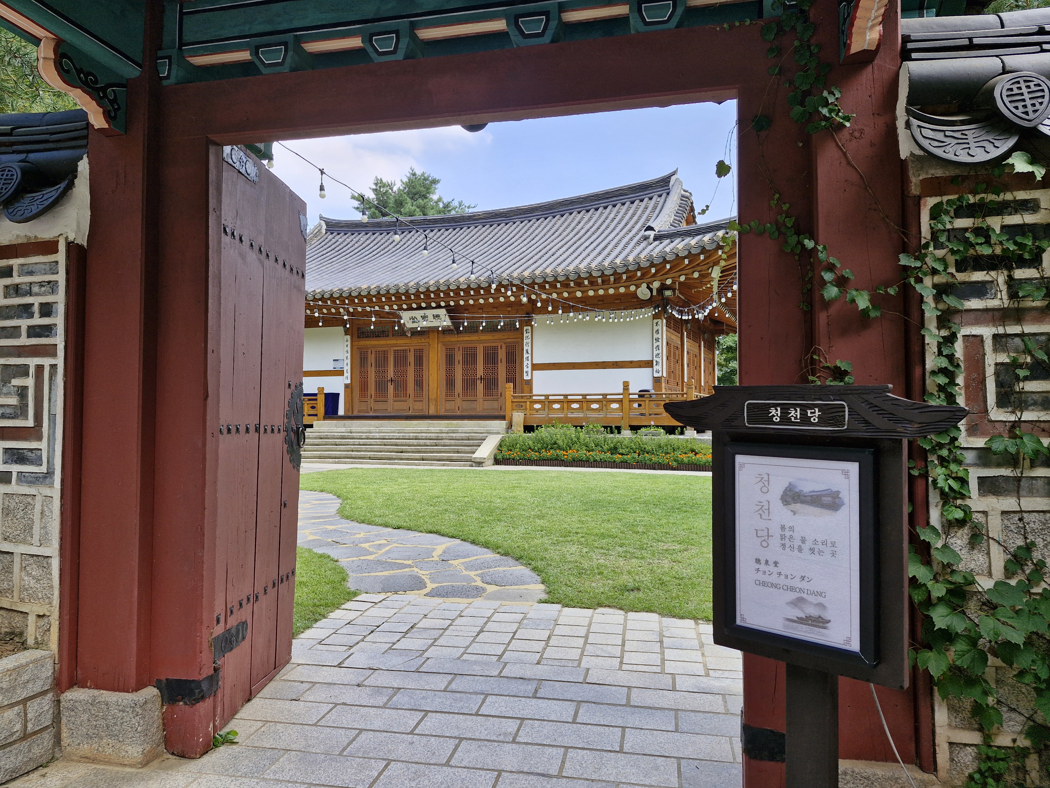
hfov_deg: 73.9
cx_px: 525
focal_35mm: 23
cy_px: 394
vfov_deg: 58.9
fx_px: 698
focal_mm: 5.54
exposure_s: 1/239
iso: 50
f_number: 1.8
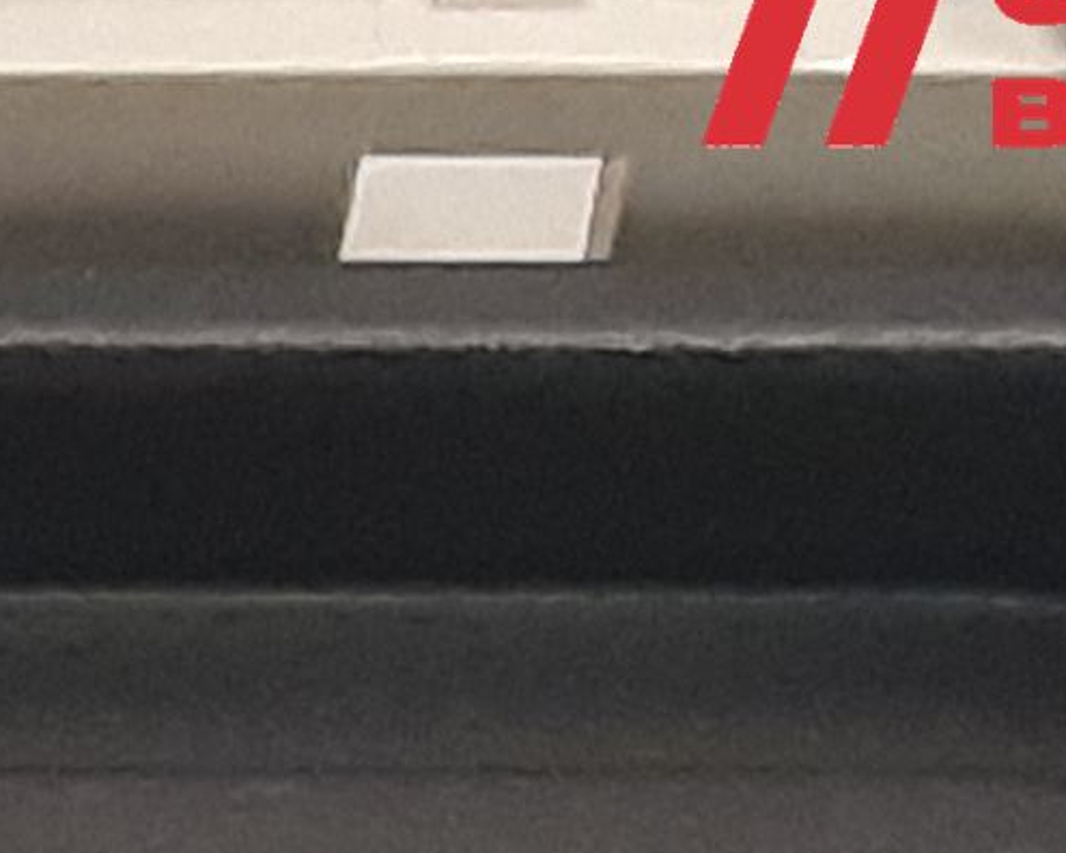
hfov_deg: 17.5
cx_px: -181
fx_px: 3313
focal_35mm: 105
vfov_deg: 13.5
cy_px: 1437
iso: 320
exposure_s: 1/50
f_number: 1.7
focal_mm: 3.93
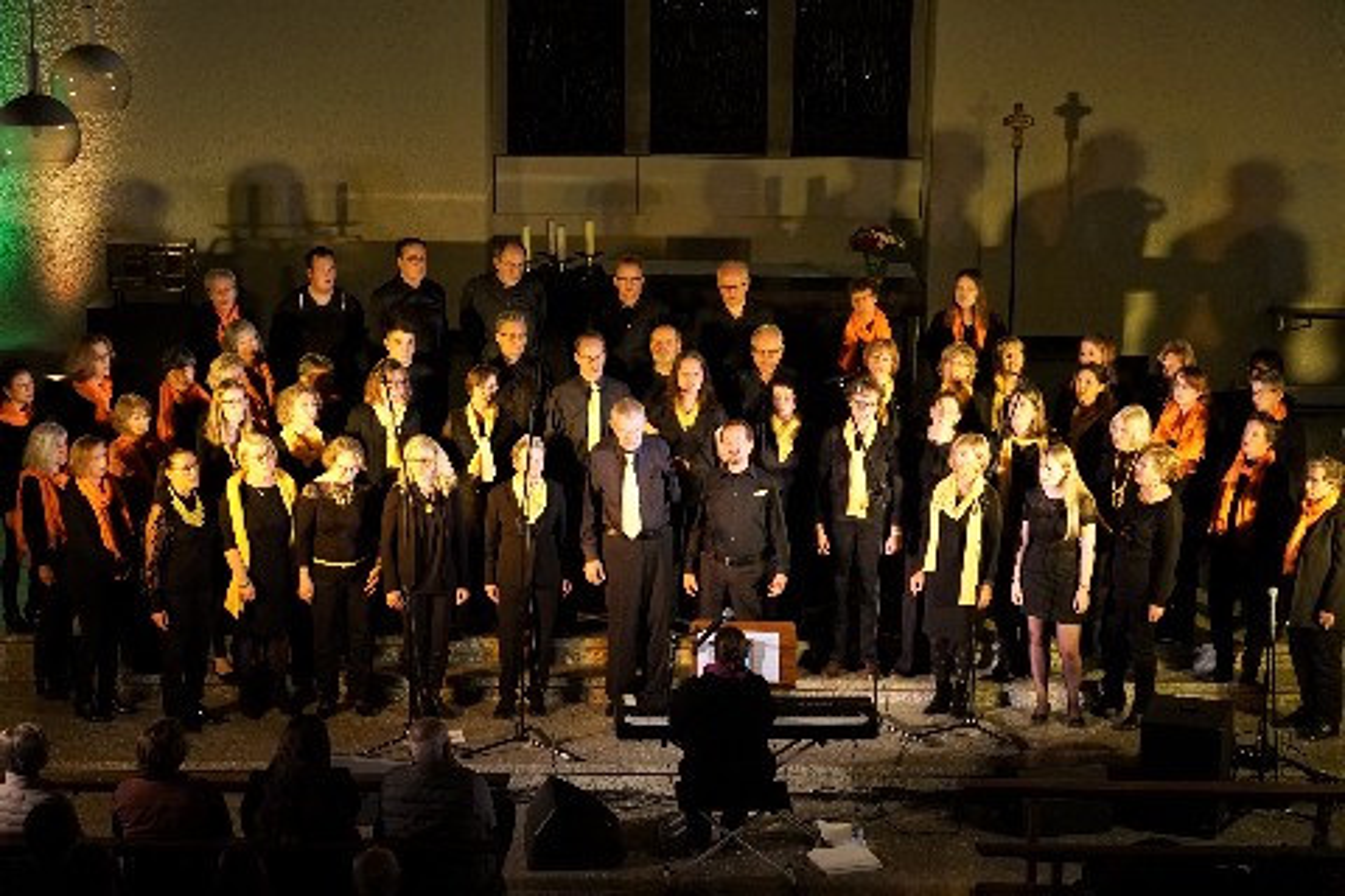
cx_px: 672
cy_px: 448
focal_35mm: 75
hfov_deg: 27.0
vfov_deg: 18.2
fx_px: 2802
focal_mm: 50
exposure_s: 1/60
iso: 1600
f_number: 4
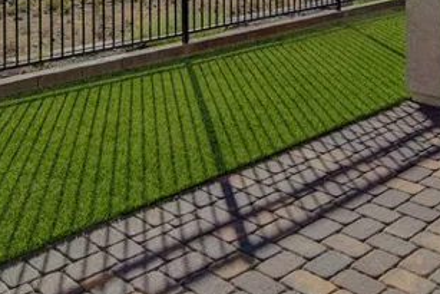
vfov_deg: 23.5
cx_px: 249
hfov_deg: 39.5
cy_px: -102
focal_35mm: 50
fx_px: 611
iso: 400
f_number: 9
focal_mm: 10
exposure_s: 1/2000
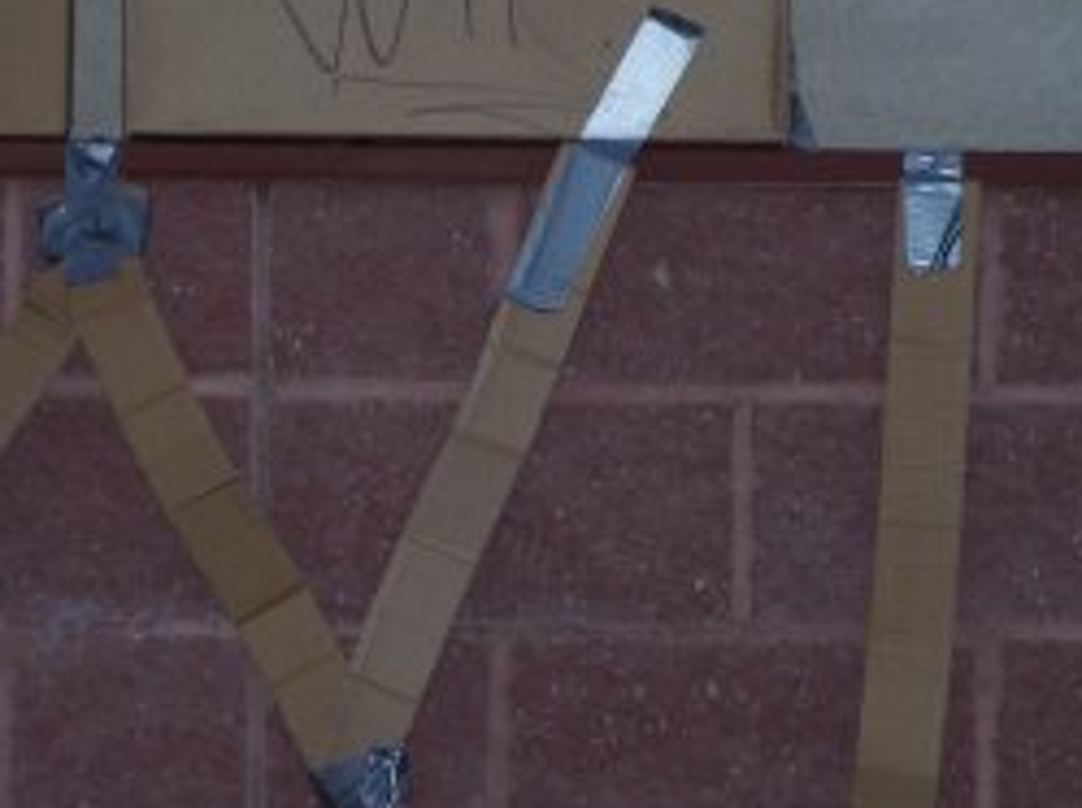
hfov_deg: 7.3
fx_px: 8490
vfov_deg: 5.5
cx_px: 378
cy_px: 348
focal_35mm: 272
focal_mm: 28
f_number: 3.2
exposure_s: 1/125
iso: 140
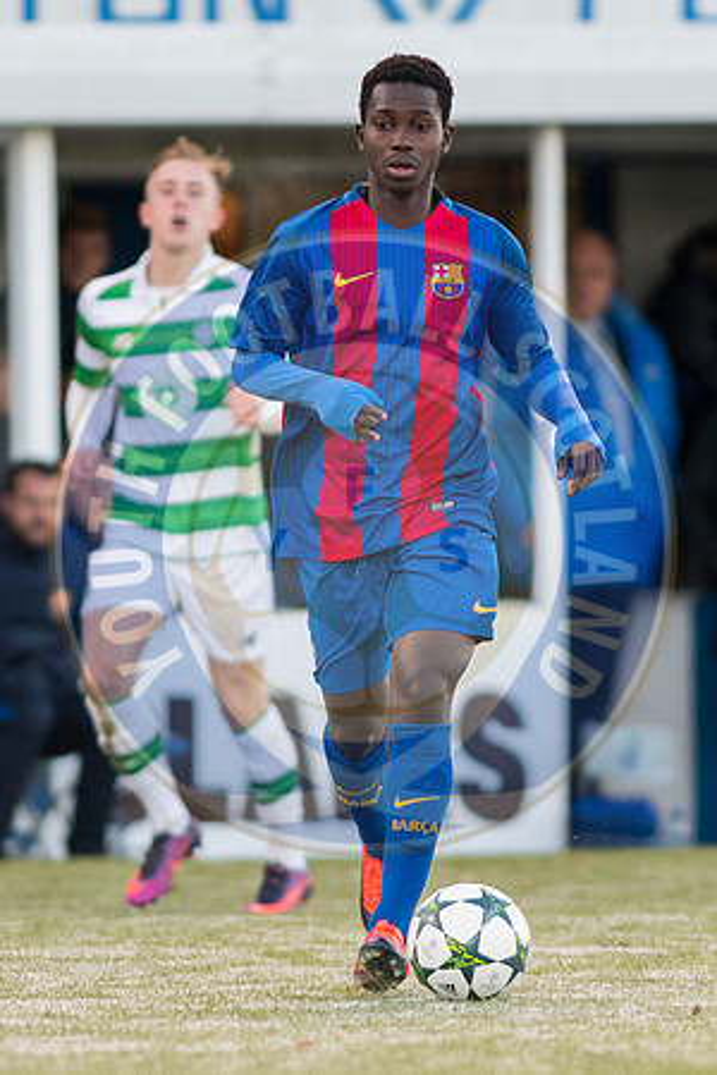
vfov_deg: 4.6
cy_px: 538
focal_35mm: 450
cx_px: 358
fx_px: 13443
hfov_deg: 3.1
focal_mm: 300
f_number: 3.2
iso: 800
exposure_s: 1/1000
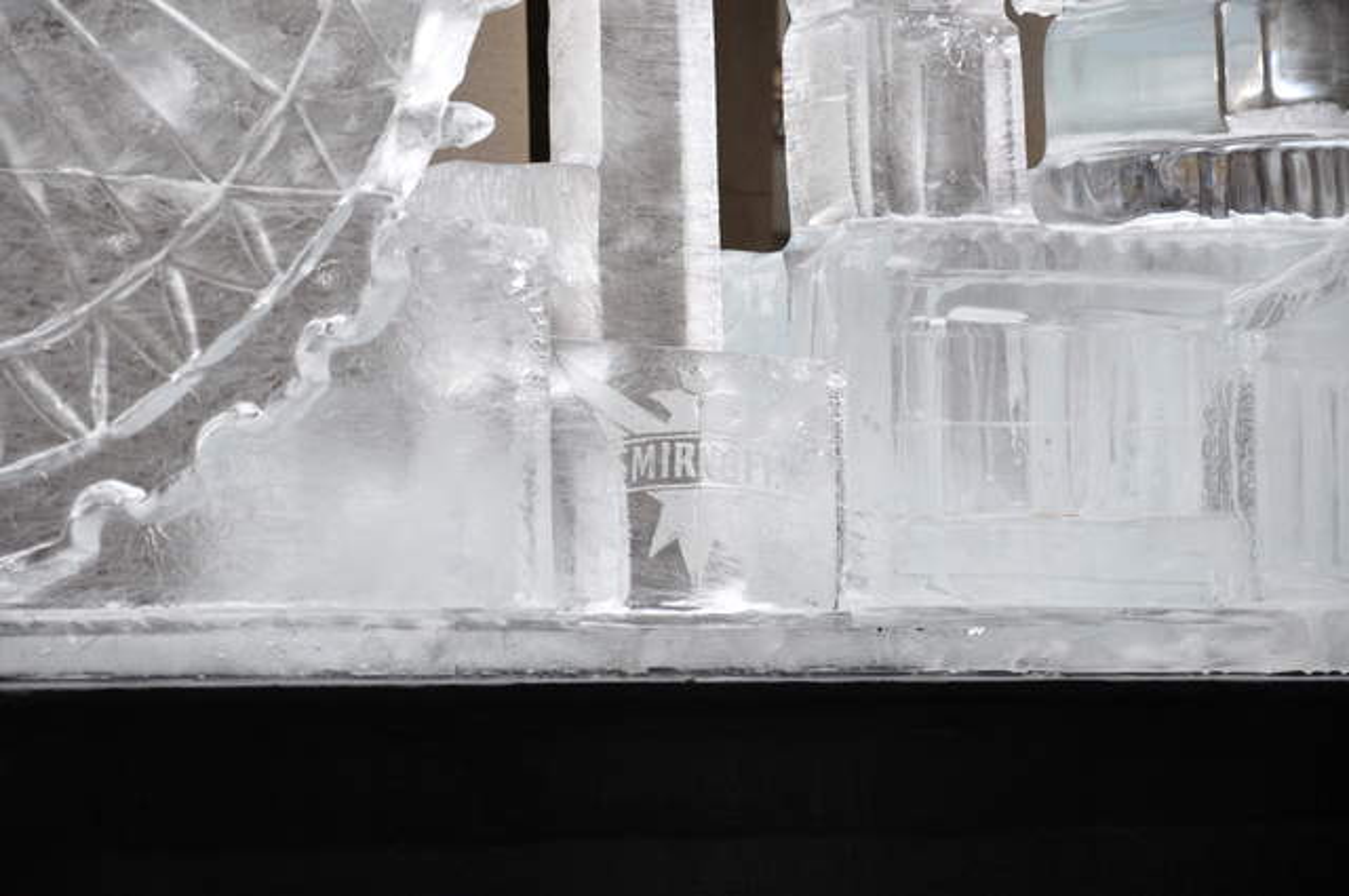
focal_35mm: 147
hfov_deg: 14.0
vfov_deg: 9.3
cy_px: 448
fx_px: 5501
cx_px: 674
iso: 200
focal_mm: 98
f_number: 6.3
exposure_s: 1/160
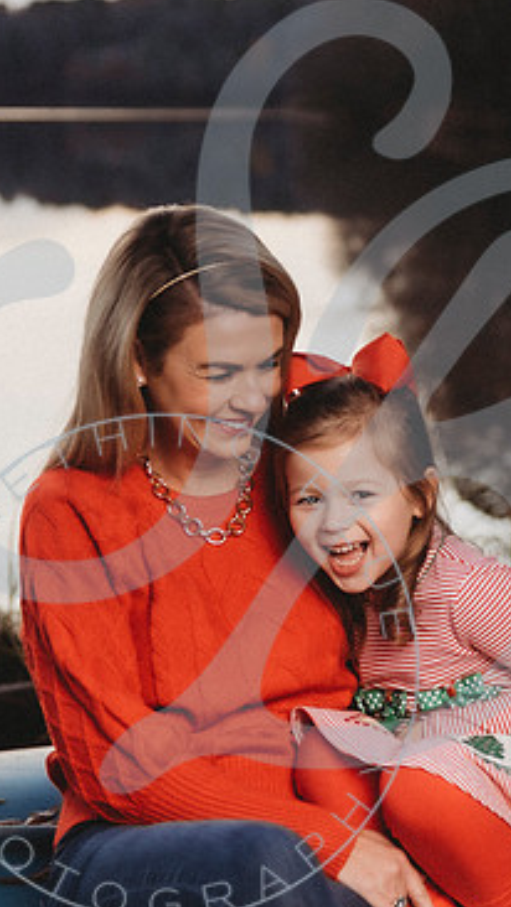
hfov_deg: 13.1
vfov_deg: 23.2
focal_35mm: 92
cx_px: 332
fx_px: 2215
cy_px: 456
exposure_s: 1/320
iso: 100
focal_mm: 50
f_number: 2.8
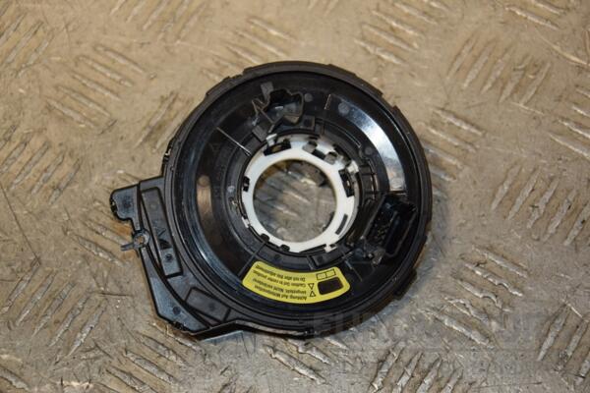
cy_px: 196
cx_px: 295
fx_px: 1622
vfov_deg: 13.8
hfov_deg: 20.6
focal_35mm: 99
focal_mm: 66
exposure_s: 1/200
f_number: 5.3
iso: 800
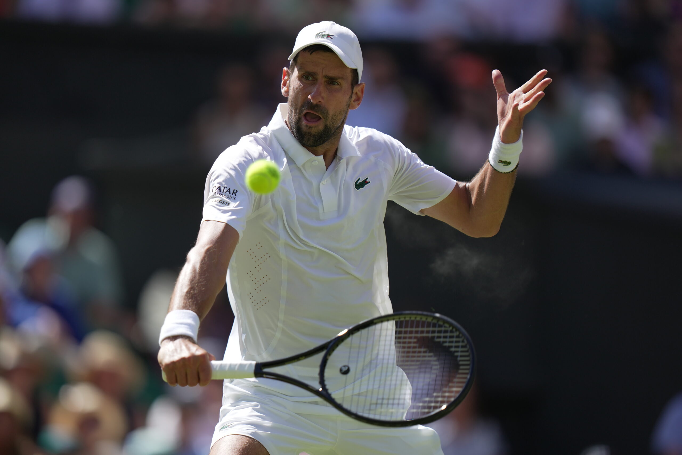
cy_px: 228
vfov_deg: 3.4
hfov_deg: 5.2
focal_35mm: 400
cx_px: 341
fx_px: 7578
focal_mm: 400
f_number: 2.8
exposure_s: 1/2500
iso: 250
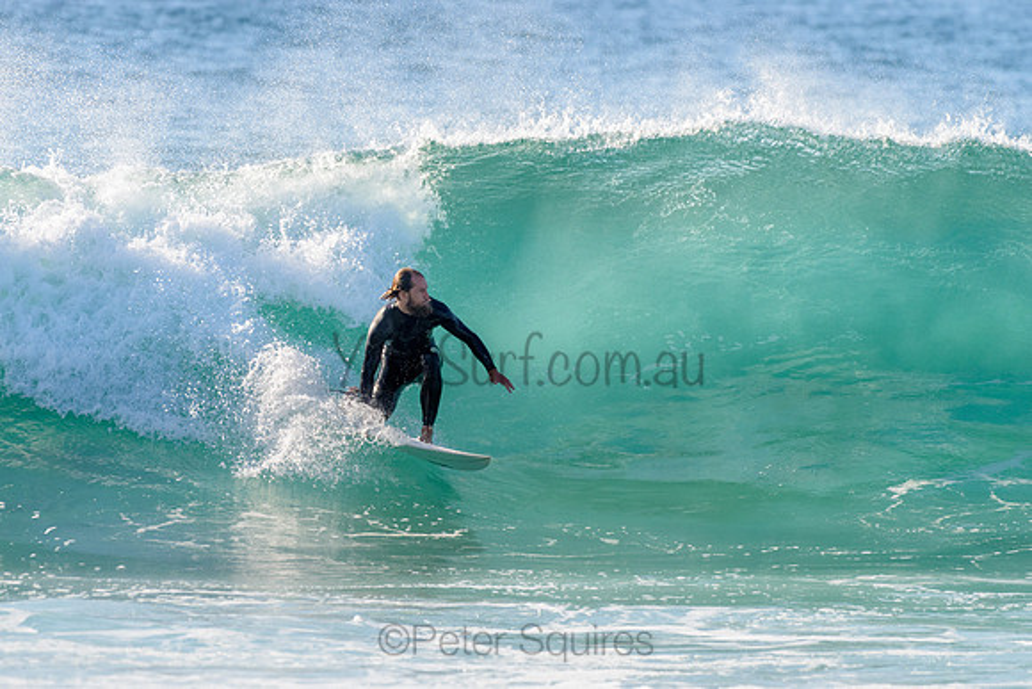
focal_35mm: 612
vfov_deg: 2.2
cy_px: 321
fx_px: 17555
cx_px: 449
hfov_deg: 3.4
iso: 450
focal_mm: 500
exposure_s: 1/2000
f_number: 5.6
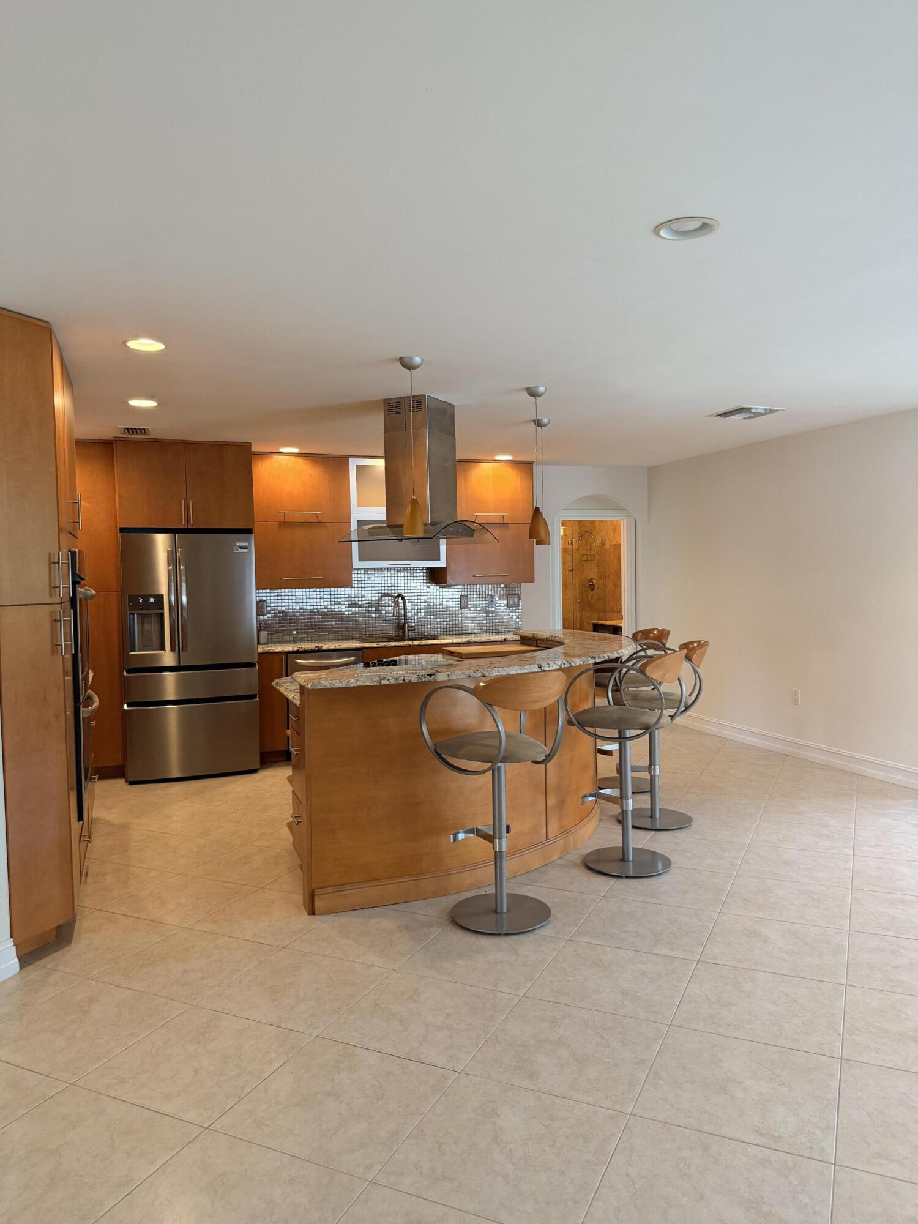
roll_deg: +1.0
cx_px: 459
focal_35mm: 24
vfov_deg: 71.6
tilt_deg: -2.4
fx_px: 849
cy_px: 612
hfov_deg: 56.8
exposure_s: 1/60
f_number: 1.78
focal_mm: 6.76
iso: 200
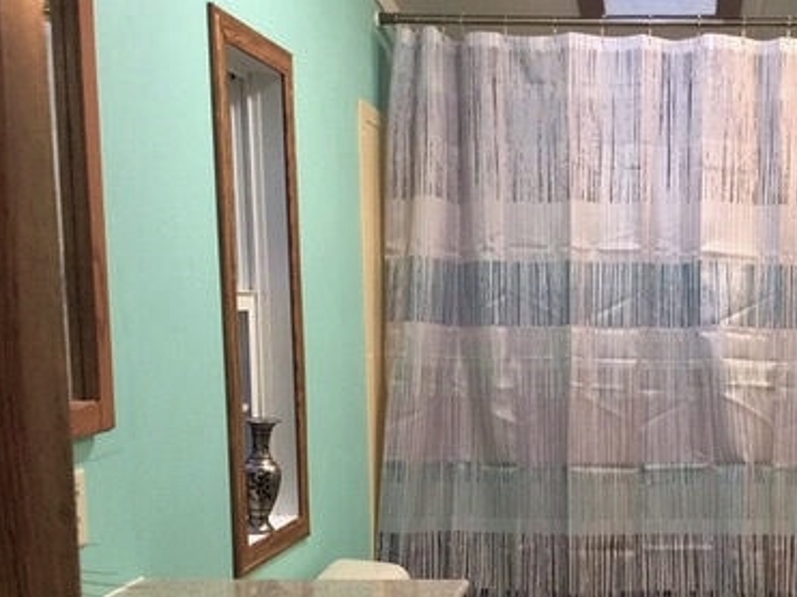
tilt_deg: -7.8
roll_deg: -0.3
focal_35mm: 50
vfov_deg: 28.6
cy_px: 462
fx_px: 1151
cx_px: 651
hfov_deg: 36.7
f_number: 2.2
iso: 80
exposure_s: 1/15
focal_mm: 4.15
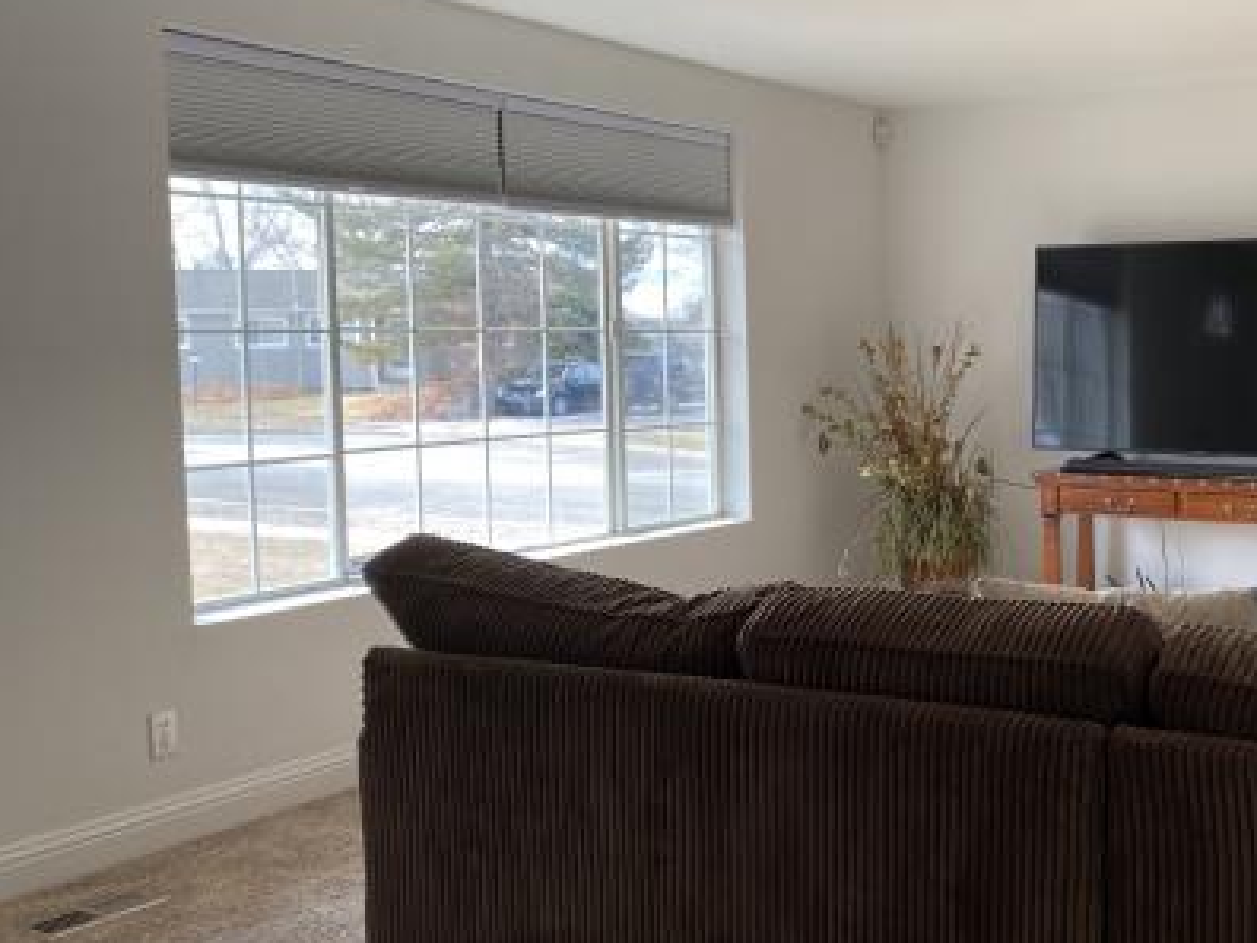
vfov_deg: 34.3
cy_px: 473
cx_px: 1009
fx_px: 1525
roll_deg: +0.4
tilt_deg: -6.9
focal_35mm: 42
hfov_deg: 42.7
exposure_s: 1/121
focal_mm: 4.25
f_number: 1.8
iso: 50
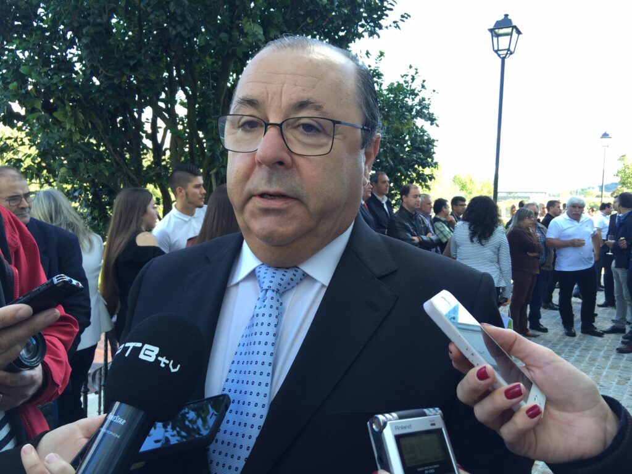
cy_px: 237
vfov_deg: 48.2
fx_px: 529
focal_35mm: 29
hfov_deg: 61.7
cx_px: 316
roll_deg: -2.6
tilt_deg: -2.3
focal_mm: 4.15
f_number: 2.2
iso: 32
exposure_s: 1/100
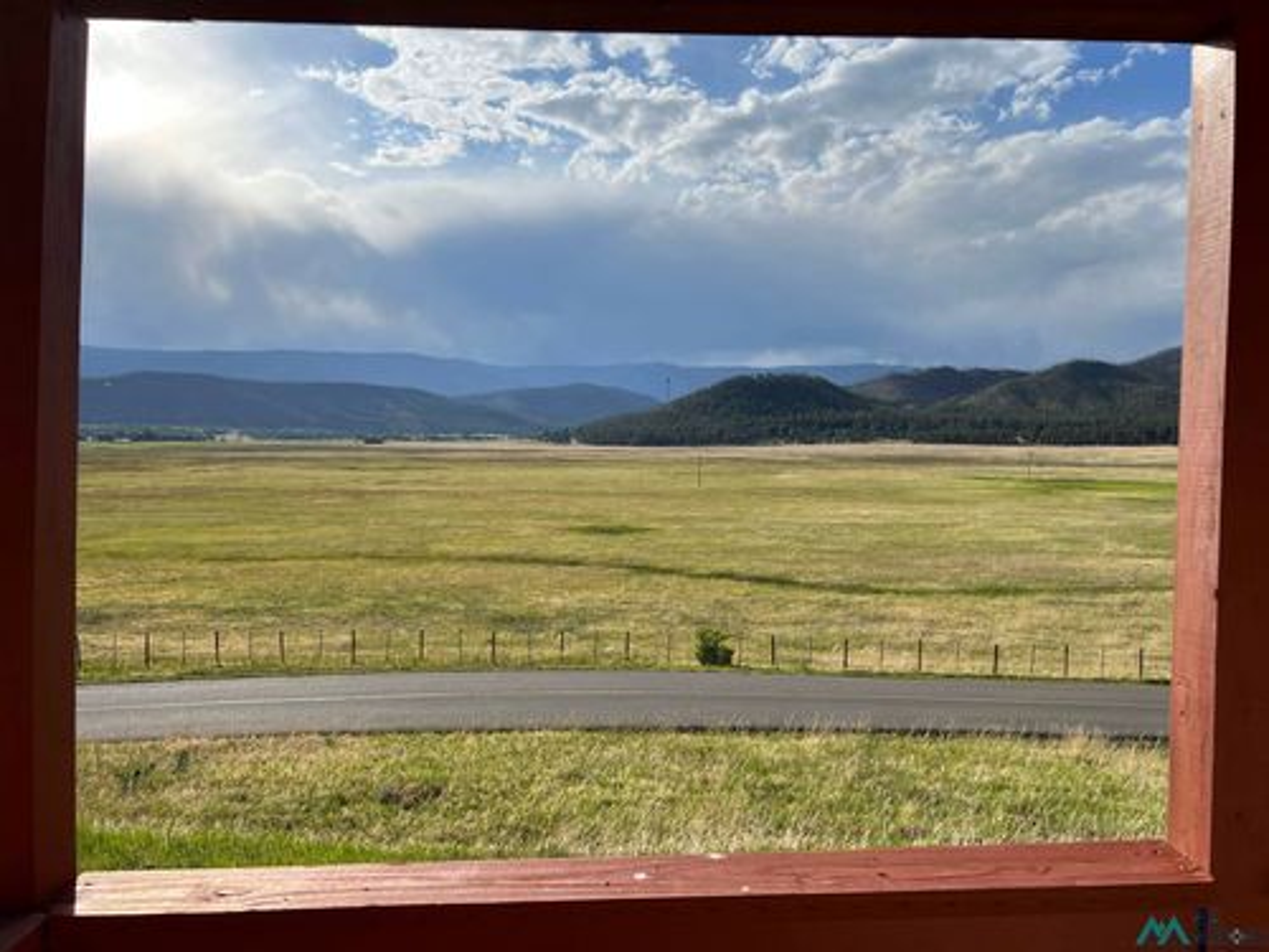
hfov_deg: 67.3
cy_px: 476
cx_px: 634
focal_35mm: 26
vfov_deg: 53.1
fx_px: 953
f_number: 1.5
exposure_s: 1/6579
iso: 50
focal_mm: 5.7
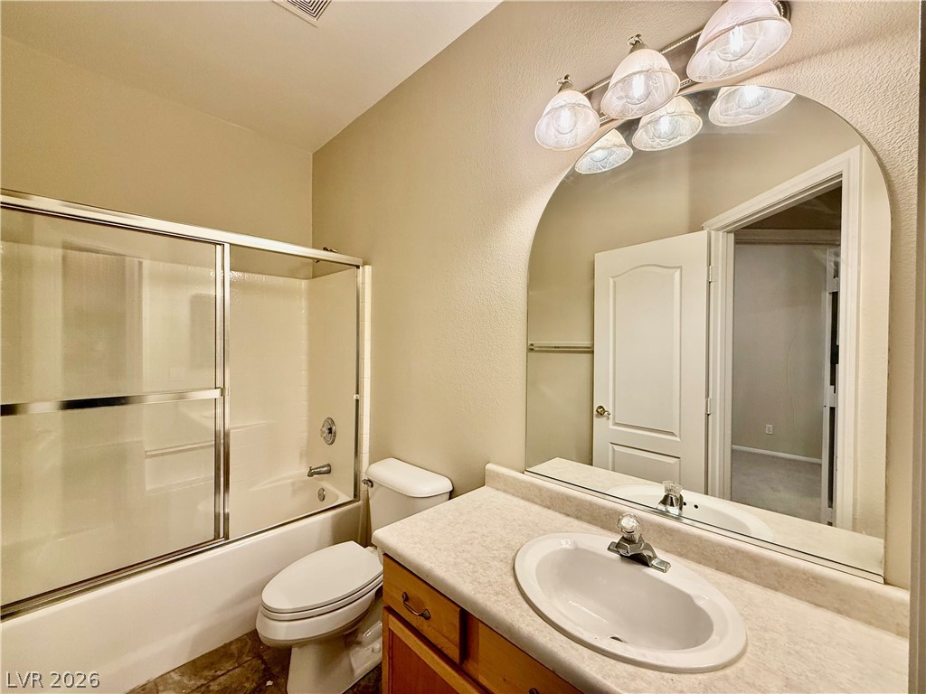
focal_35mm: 14
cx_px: 463
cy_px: 347
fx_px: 375
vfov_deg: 85.7
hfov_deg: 102.1
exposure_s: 1/120
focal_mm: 2.22
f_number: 2.2
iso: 250
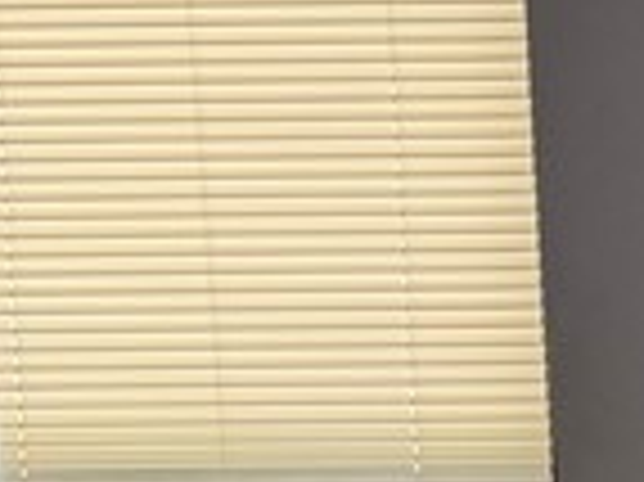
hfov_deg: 10.3
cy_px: 824
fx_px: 3197
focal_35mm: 172
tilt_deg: -6.8
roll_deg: +0.6
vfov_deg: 8.3
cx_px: 1432
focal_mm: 6.76
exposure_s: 1/120
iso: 160
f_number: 1.78
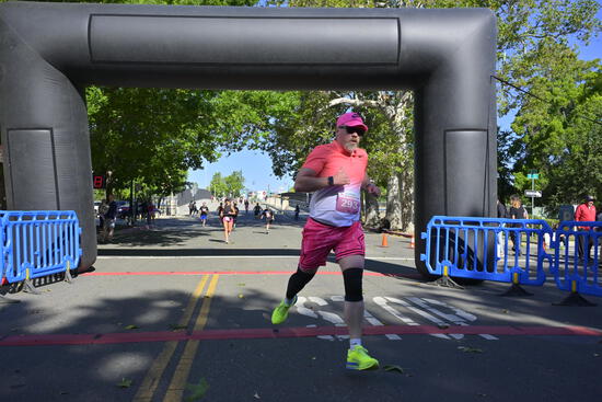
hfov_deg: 61.1
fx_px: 510
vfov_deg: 43.0
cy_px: 201
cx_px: 301
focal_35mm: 30
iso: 500
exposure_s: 1/5000
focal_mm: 30.5
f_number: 5.6
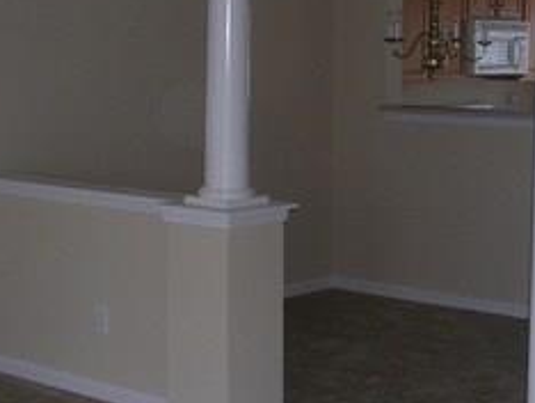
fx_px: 1284
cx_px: 476
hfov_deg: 23.0
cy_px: 78
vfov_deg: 17.7
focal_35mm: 83
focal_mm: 5.8
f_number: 2.8
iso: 72
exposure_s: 1/60.1
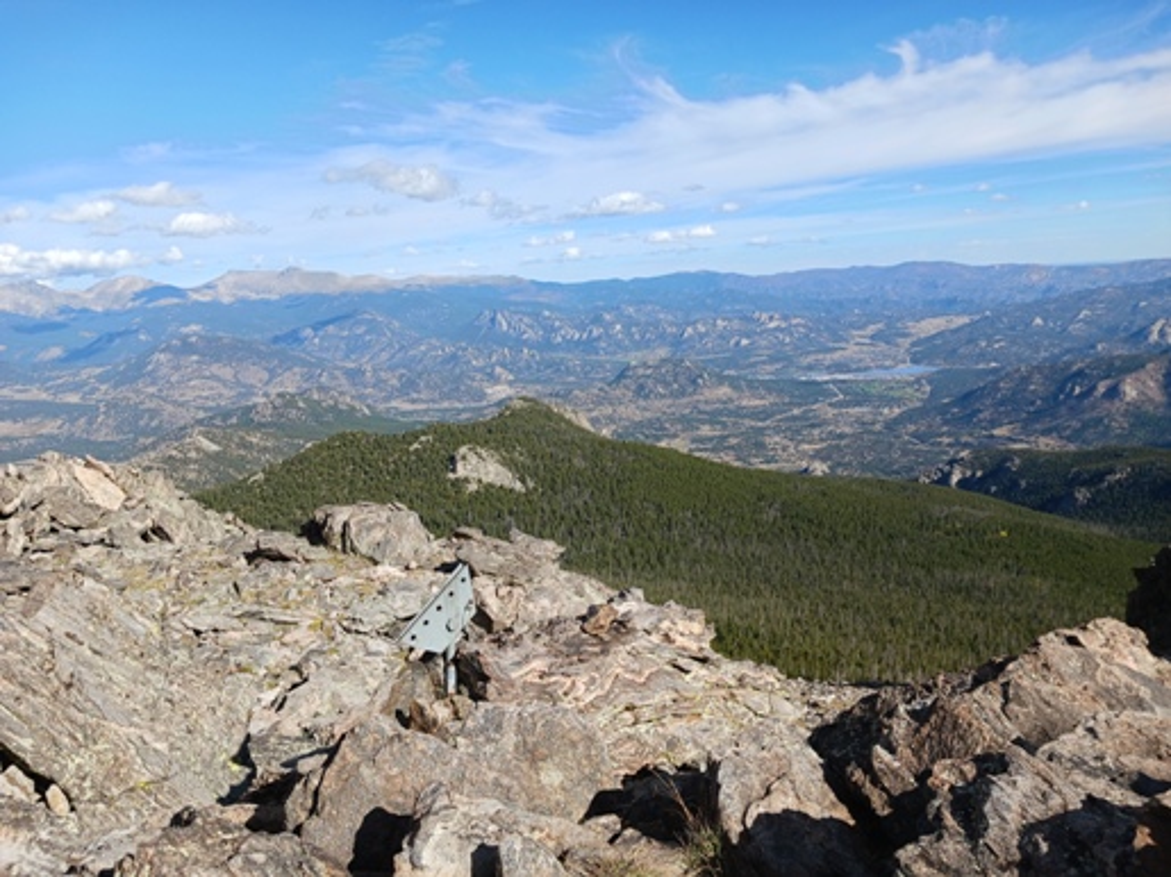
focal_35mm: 27
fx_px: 913
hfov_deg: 65.3
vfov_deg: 51.3
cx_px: 586
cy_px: 438
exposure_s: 1/296
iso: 20
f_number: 1.8
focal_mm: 4
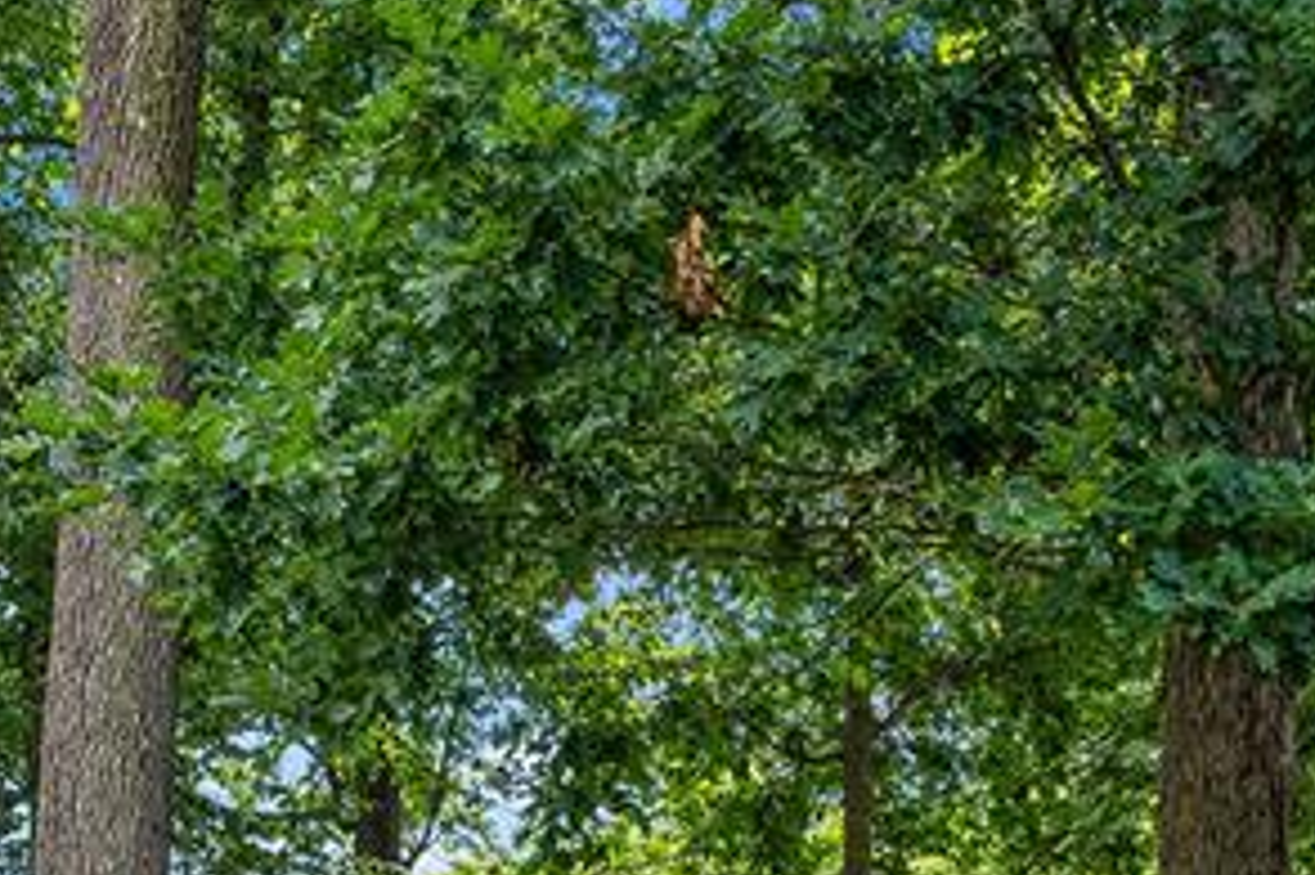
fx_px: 2044
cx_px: 987
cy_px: 1234
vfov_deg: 21.2
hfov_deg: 34.9
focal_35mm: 56
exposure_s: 1/10
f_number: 8
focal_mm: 16
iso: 100
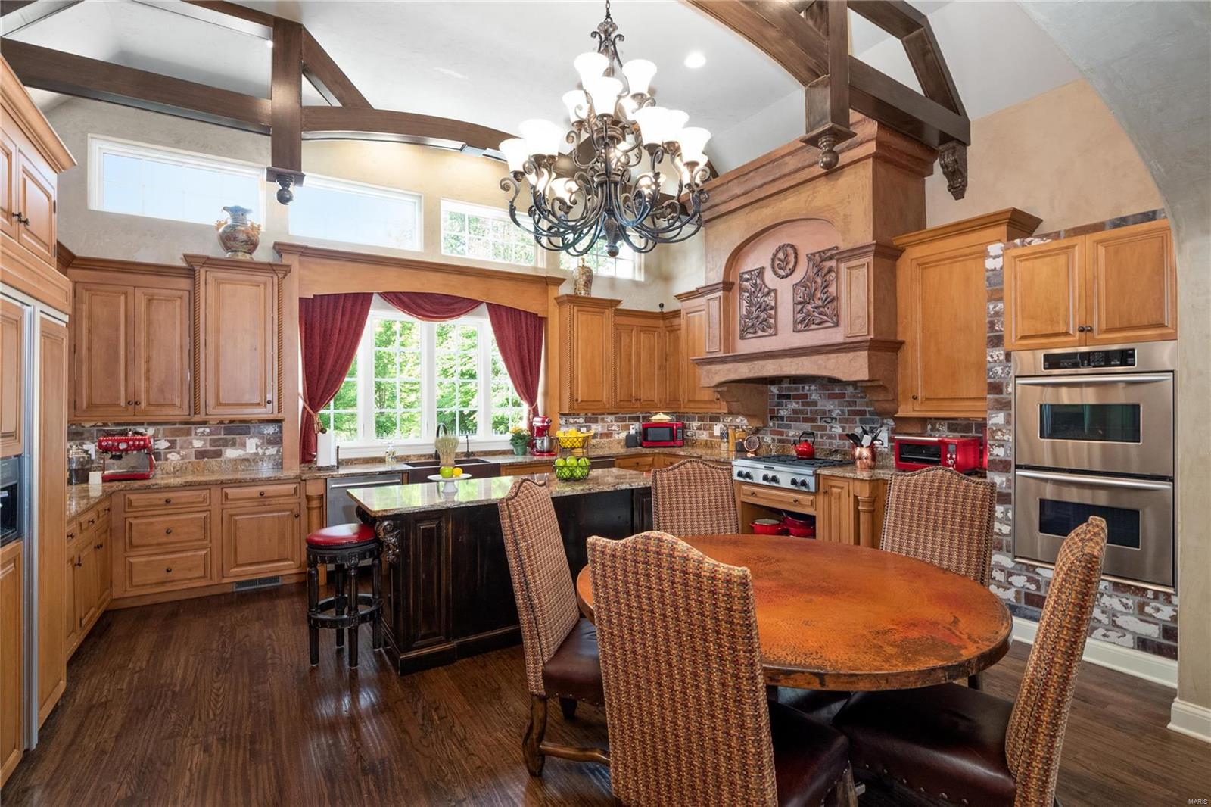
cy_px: 404
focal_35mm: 16
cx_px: 606
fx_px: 538
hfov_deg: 96.7
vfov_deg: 73.7
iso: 800
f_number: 9
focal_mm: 8
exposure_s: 1/6
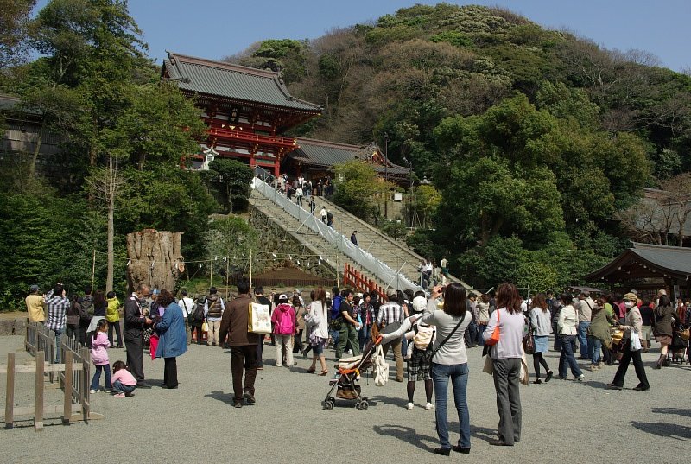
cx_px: 346
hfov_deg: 59.4
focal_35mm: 32
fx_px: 606
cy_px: 232
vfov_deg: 41.9
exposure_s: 1/200
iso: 100
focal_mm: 21
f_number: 9
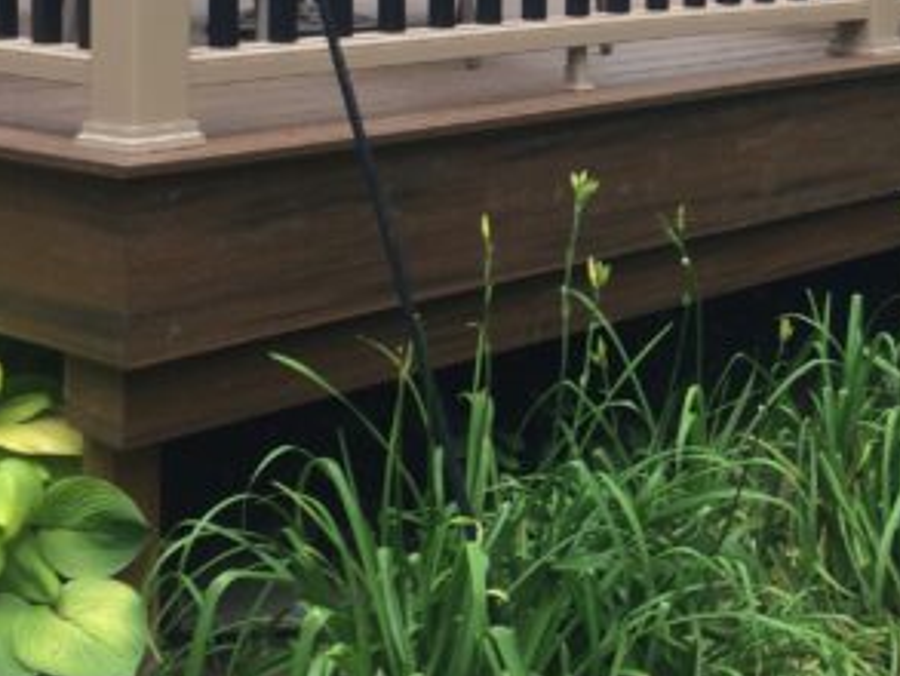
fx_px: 1977
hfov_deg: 25.4
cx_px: 673
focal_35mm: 76
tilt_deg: -5.5
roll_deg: -1.6
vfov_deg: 18.8
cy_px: -34
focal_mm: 4.15
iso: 32
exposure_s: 1/120
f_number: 2.2
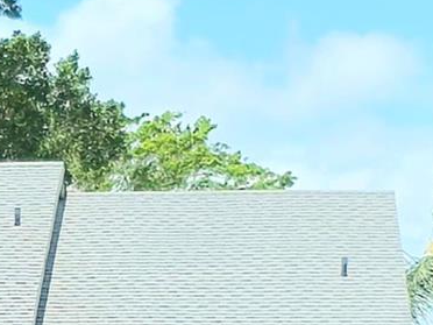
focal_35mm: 99
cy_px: 513
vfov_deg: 13.9
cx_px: 59
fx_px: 1238
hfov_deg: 19.5
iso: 12
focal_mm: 6.3
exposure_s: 1/714
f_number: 1.7
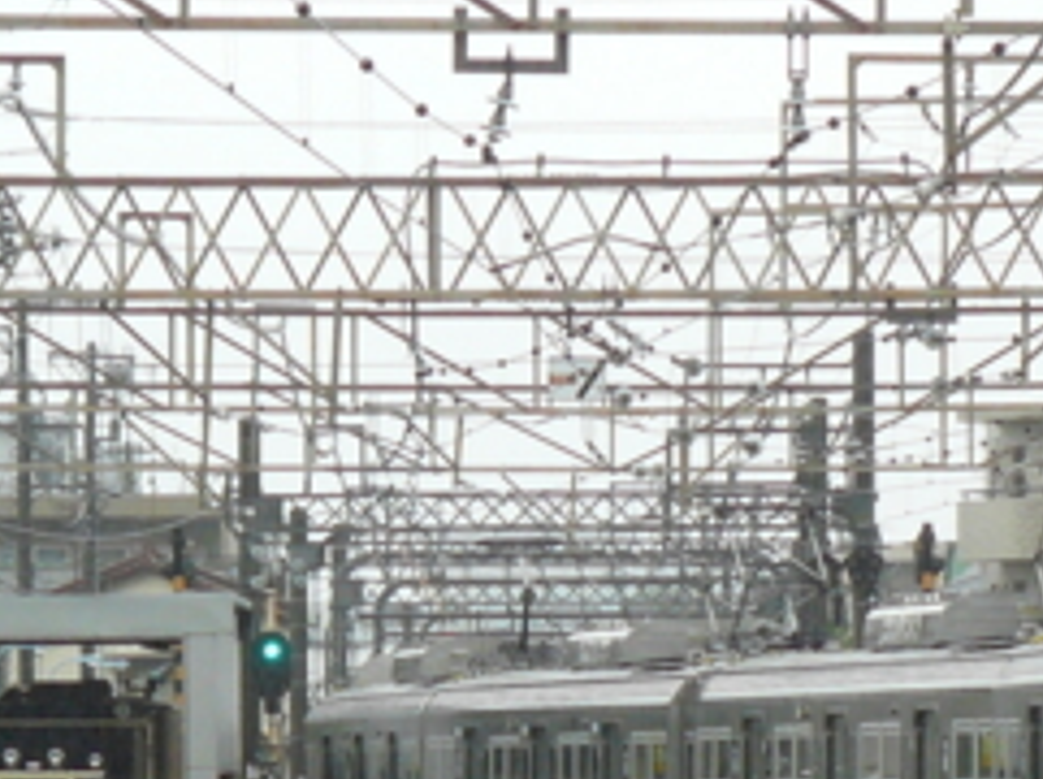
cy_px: 757
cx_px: 827
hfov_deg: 4.4
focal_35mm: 453
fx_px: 13629
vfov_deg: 3.3
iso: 200
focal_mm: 25.1
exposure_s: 1/125
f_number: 3.3
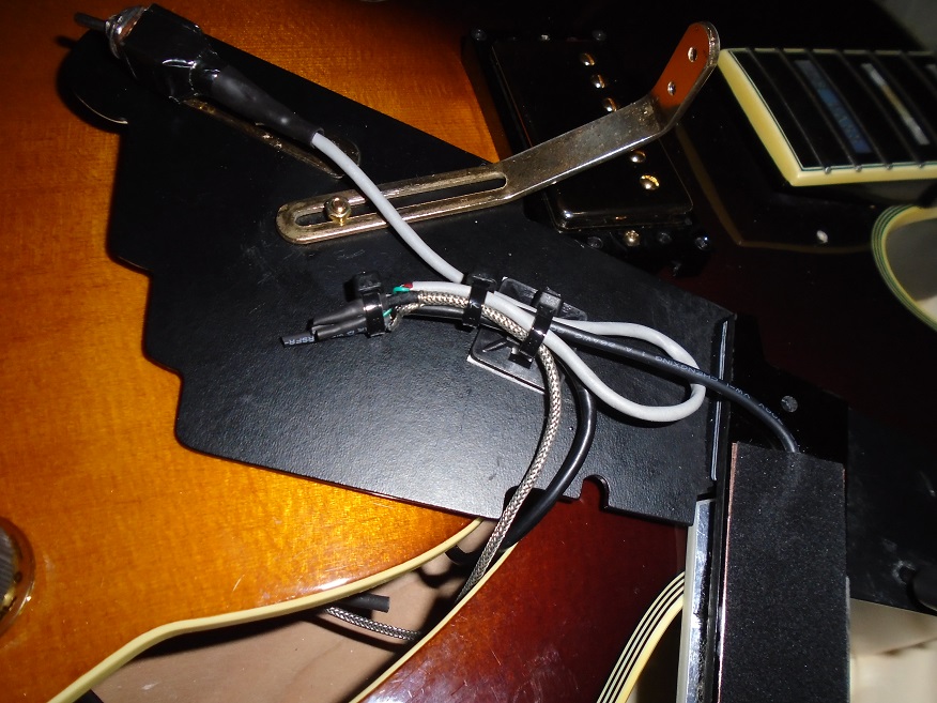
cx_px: 468
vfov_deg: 53.1
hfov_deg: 67.3
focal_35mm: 26
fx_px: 704
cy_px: 352
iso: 200
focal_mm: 4.6
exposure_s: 1/30
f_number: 8
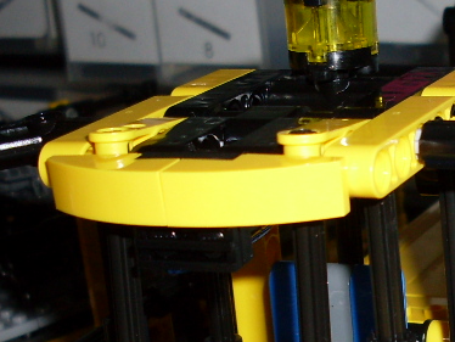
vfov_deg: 14.0
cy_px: 368
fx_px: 1368
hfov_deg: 18.5
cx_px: 419
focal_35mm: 104
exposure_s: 1/45
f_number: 2.8
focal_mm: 6.3
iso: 100
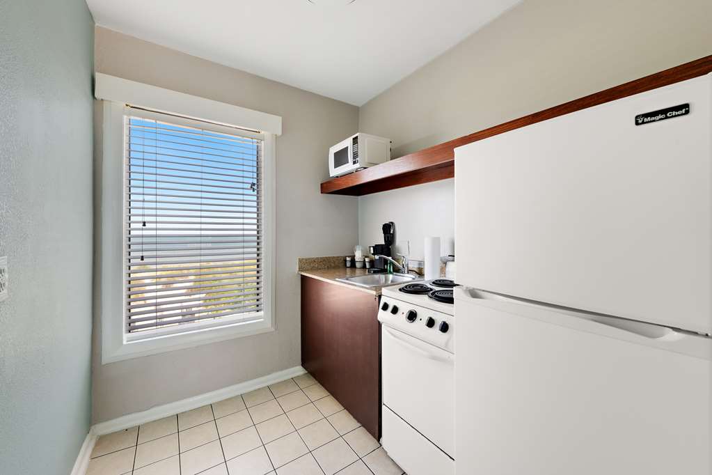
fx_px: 277
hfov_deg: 104.3
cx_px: 356
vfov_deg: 81.2
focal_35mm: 14
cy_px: 238
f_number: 8
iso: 250
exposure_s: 1/13
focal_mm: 14
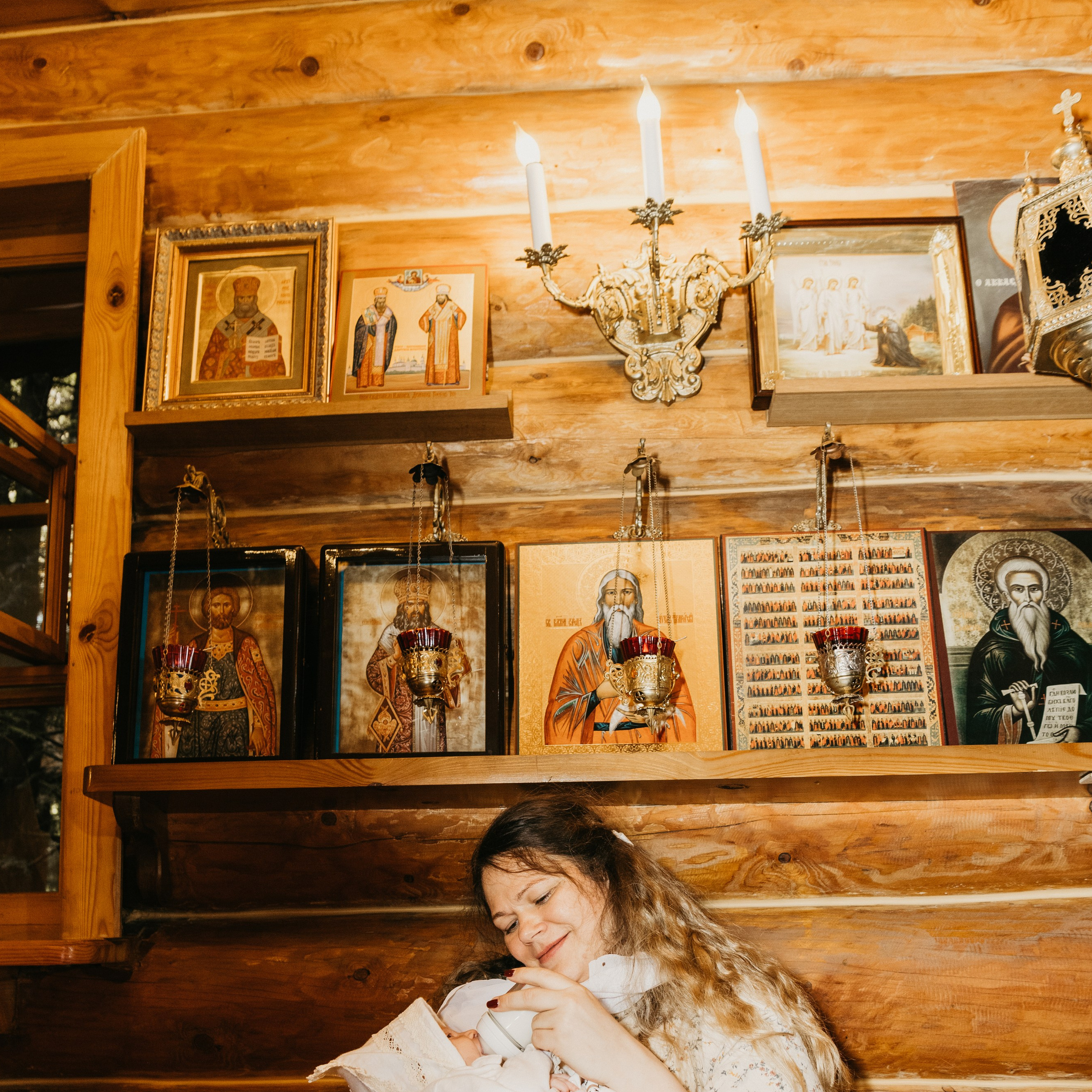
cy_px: 809
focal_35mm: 34
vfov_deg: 46.8
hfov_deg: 48.5
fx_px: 1213
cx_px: 550
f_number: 5
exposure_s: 1/160
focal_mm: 26
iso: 400
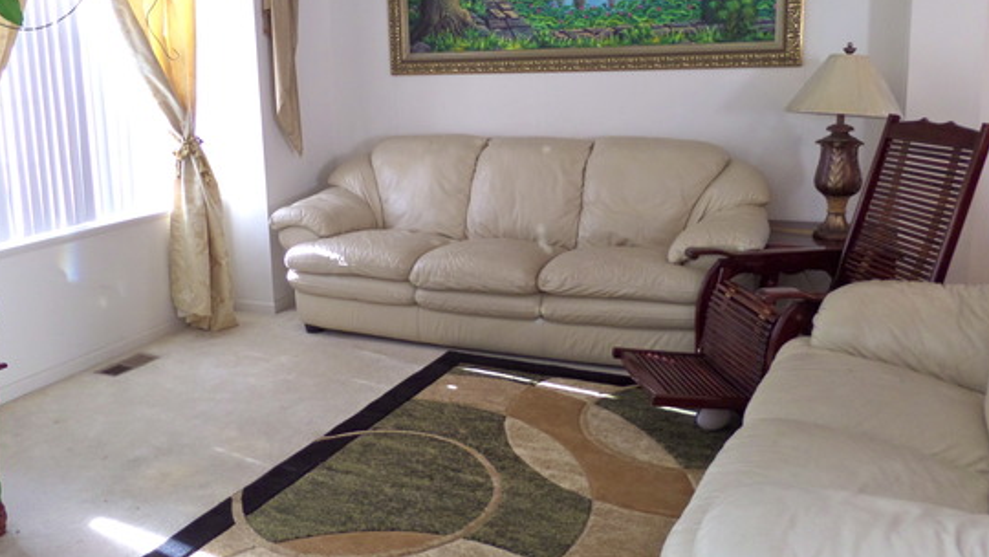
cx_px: 460
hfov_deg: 62.5
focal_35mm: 31
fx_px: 813
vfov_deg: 37.6
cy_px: 209
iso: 160
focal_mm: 4
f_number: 3.2
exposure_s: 1/30
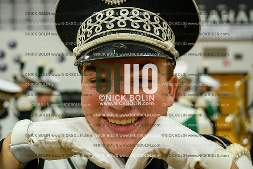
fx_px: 260
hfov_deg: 51.9
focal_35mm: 37
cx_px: 126
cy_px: 84
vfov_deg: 35.9
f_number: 4
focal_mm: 37
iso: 1250
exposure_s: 1/250
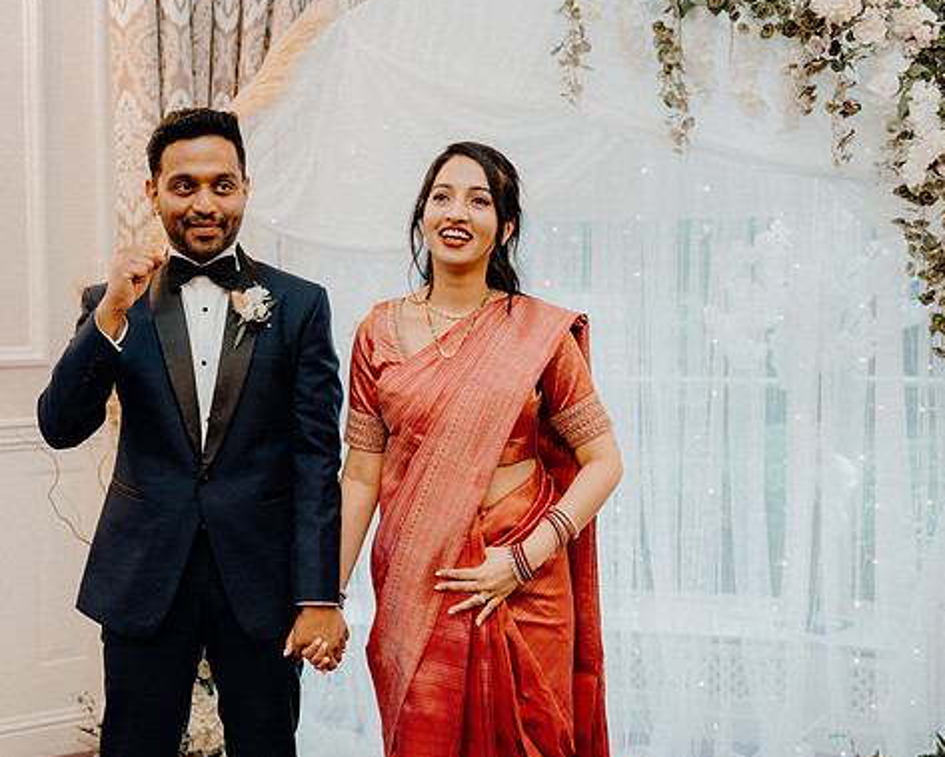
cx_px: 388
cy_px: 375
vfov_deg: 32.8
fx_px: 1287
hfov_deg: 40.2
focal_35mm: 46
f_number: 3.5
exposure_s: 1/200
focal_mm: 40
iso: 2500
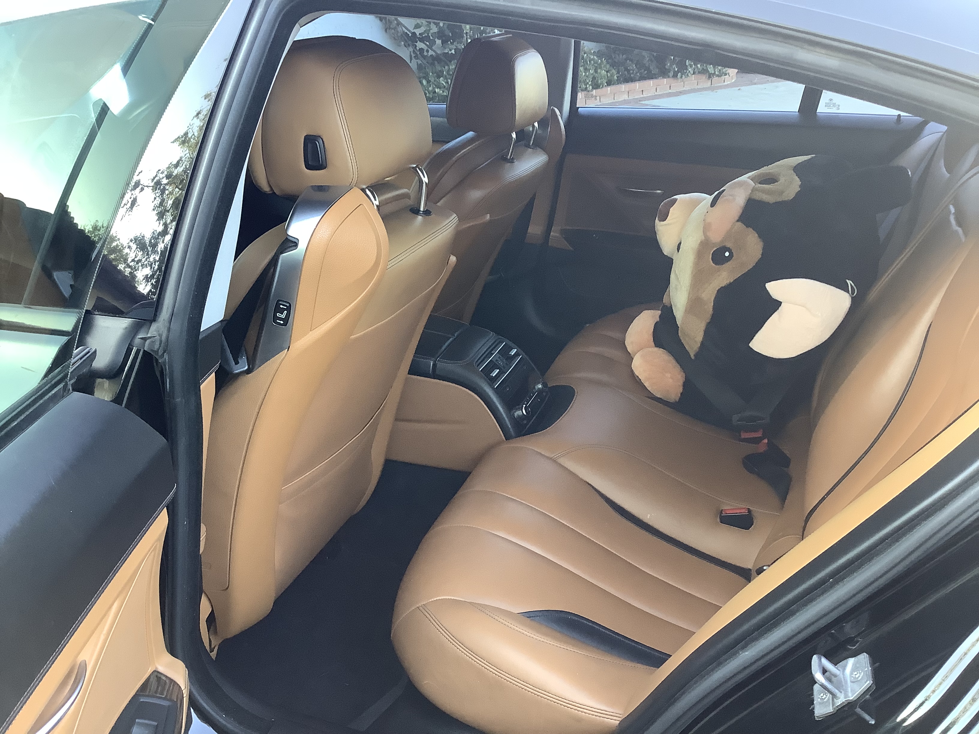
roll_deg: +2.7
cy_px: 367
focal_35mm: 31
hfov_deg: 58.4
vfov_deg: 45.4
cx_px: 490
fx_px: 877
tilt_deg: -23.3
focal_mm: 3.3
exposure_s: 1/60
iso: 125
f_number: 2.4
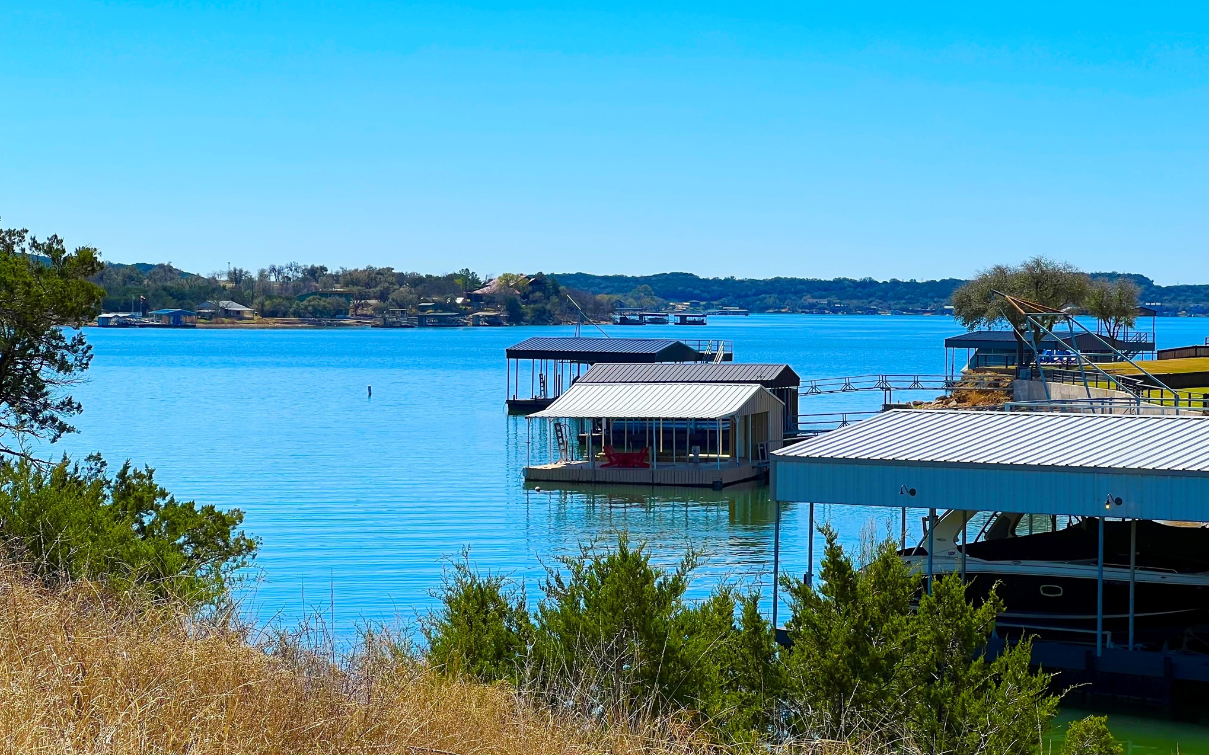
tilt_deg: -2.8
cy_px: 437
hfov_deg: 25.2
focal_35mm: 82
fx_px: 2702
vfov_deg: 15.9
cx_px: 605
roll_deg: -0.6
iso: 32
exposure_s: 1/1179
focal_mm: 9
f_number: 2.8
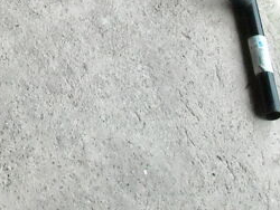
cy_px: -113
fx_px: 1134
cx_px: -203
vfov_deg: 10.2
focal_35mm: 140
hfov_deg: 12.9
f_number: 2.8
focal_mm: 5.7
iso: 590
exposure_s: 1/250
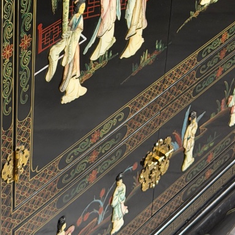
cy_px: -103
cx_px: 45
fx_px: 1022
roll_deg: -2.1
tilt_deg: -28.4
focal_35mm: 133
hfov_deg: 13.1
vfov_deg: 12.6
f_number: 1.78
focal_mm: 6.76
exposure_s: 1/50
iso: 125
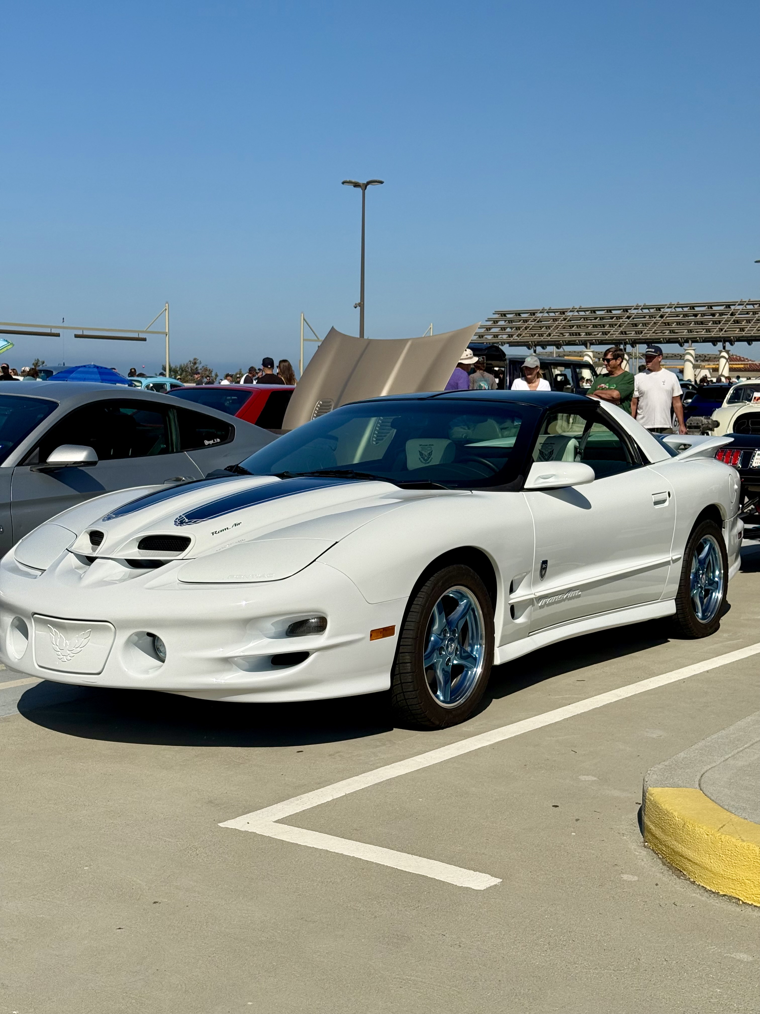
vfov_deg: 39.7
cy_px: 507
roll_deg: -1.4
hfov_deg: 30.3
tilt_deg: -5.3
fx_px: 1405
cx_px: 380
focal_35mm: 48
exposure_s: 1/7874
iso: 64
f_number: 1.78
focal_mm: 6.76
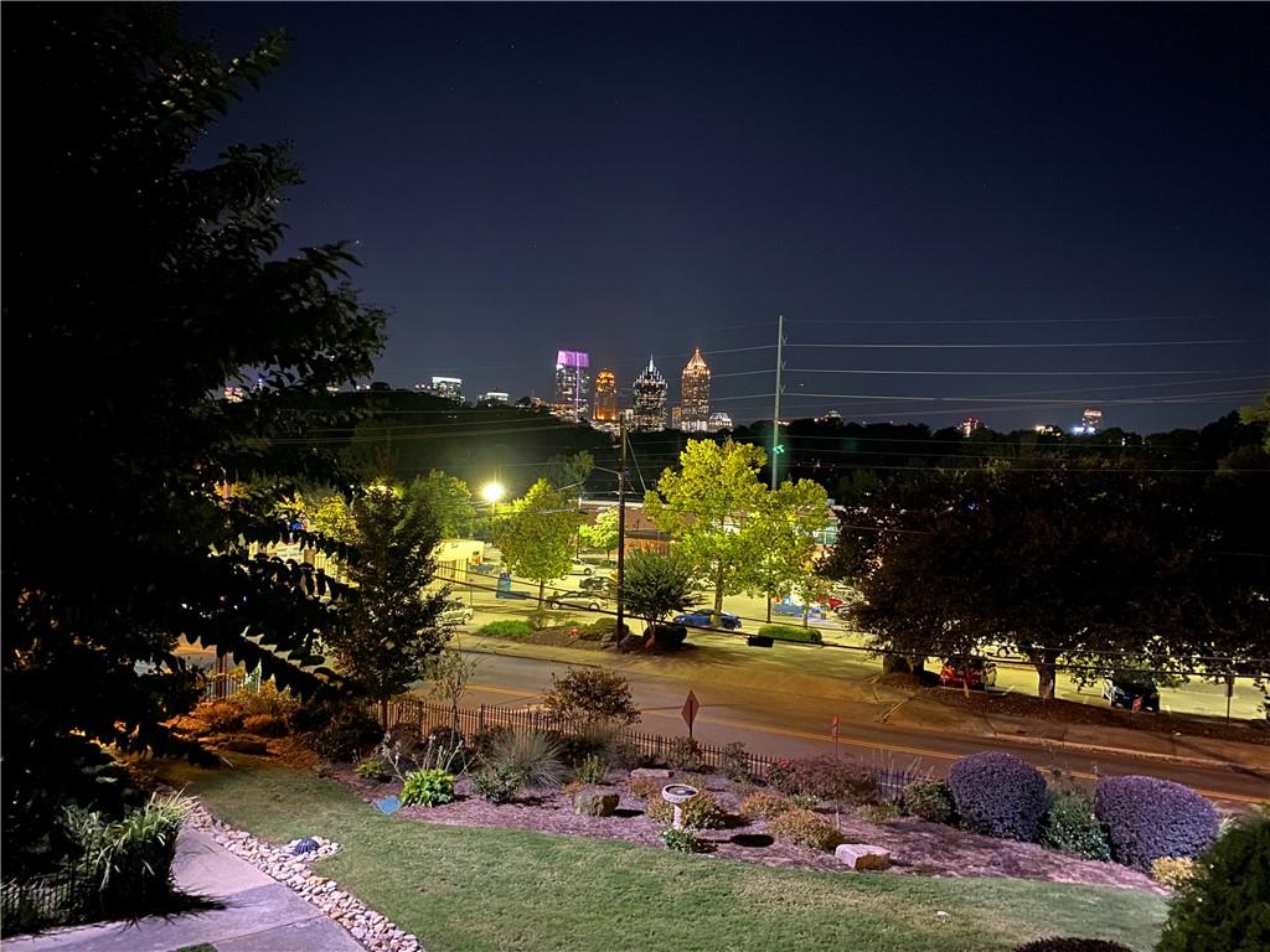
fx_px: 954
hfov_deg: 67.3
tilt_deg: -2.1
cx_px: 635
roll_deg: -1.4
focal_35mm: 26
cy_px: 476
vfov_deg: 53.1
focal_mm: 4.25
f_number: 1.8
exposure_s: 1/8
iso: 640
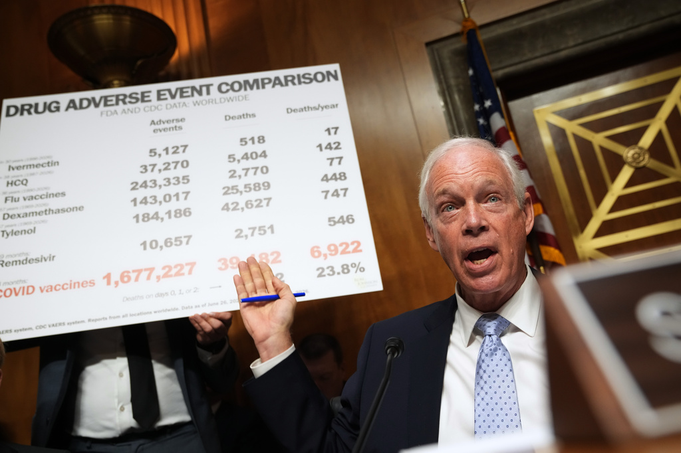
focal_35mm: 33
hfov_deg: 57.2
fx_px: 624
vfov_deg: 39.9
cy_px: 226
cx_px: 340
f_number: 4.5
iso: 3200
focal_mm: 33
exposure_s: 1/250
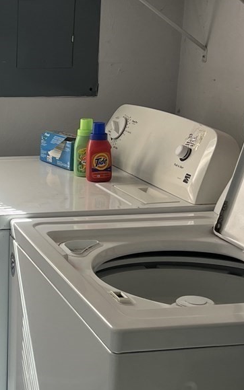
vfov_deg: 28.2
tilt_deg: -12.2
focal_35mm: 73
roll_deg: -0.6
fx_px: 777
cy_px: 188
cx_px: -12
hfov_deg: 17.3
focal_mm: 5.7
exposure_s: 1/120
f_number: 1.5
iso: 80
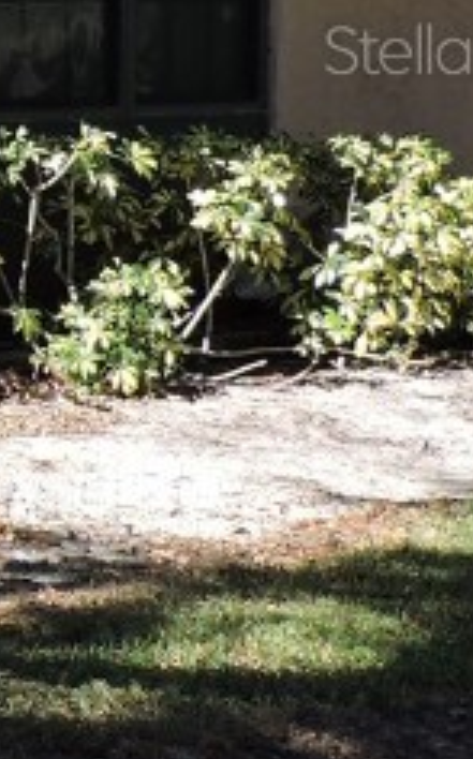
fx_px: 3329
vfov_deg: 12.9
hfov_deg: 7.1
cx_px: -1020
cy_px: 48
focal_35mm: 161
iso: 100
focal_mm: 6.2
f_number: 3.3
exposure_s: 1/400
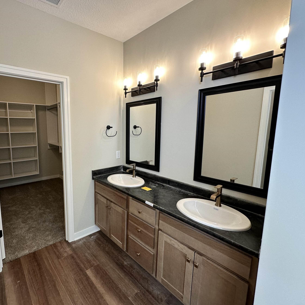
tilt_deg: -7.3
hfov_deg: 81.9
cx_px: 109
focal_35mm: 17
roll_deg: +0.0
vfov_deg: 84.0
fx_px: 169
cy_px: 150
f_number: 2.2
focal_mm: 2.22
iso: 160
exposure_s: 1/120
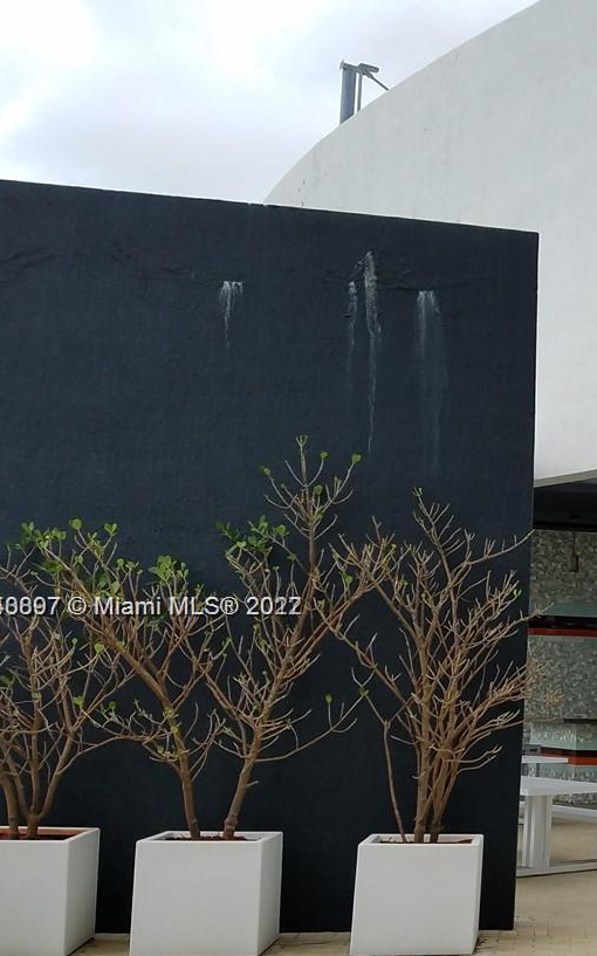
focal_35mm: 54
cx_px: 864
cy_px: 608
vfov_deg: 37.3
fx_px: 1407
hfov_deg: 20.8
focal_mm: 4.2
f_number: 1.7
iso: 50
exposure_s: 1/1808
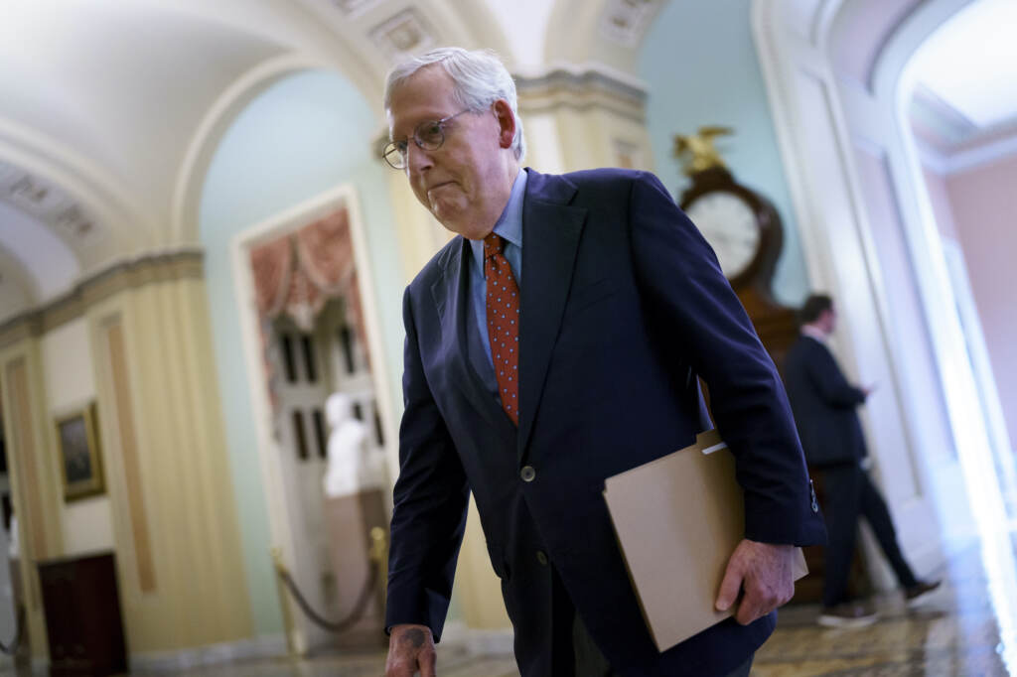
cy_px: 338
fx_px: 988
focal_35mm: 35
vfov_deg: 37.8
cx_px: 508
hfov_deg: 54.4
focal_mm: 35
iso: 2500
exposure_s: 1/500
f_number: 1.4
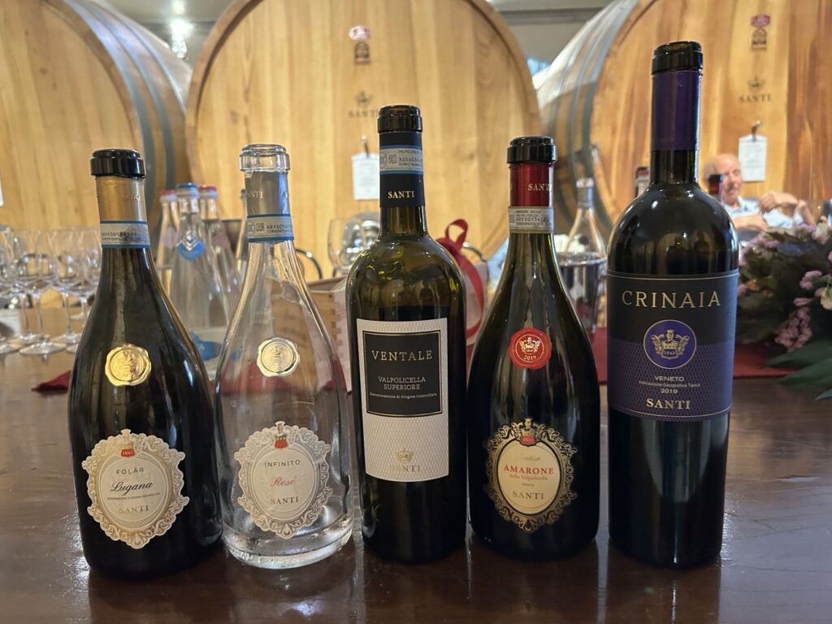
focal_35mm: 26
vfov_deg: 53.1
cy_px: 312
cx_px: 416
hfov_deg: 67.3
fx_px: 625
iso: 500
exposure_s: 1/50
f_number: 1.5
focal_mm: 5.7
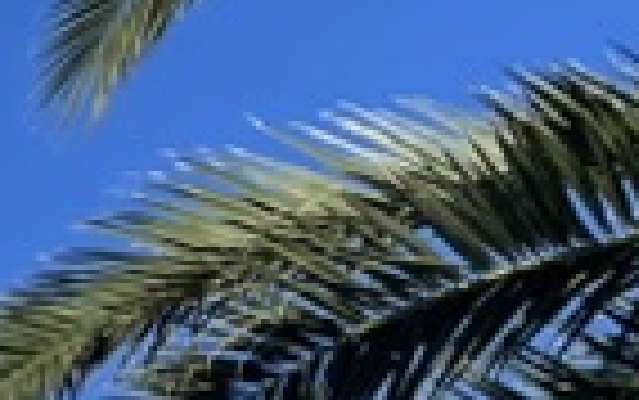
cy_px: 1389
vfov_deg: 5.9
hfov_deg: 9.3
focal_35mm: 199
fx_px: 3468
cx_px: -950
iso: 32
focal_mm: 5.1
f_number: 1.6
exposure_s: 1/3788
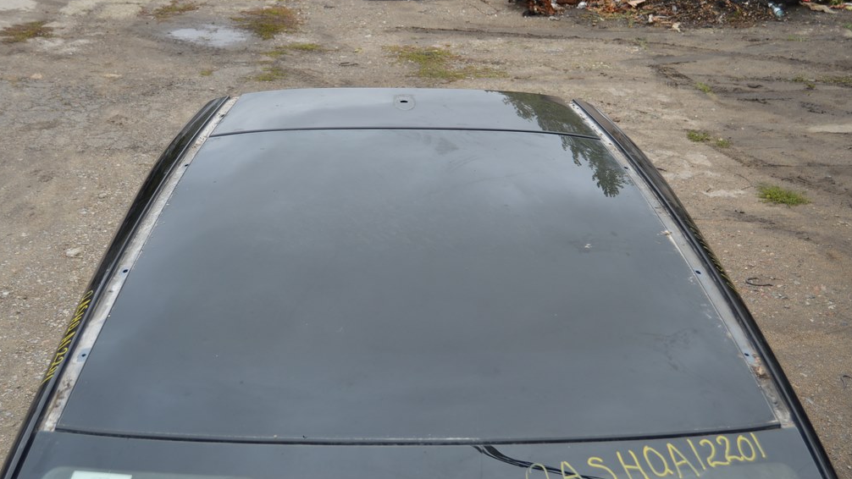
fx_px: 1119
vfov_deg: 24.2
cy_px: 235
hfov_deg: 41.7
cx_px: 423
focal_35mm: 50
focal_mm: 31
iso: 110
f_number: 5.6
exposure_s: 1/125
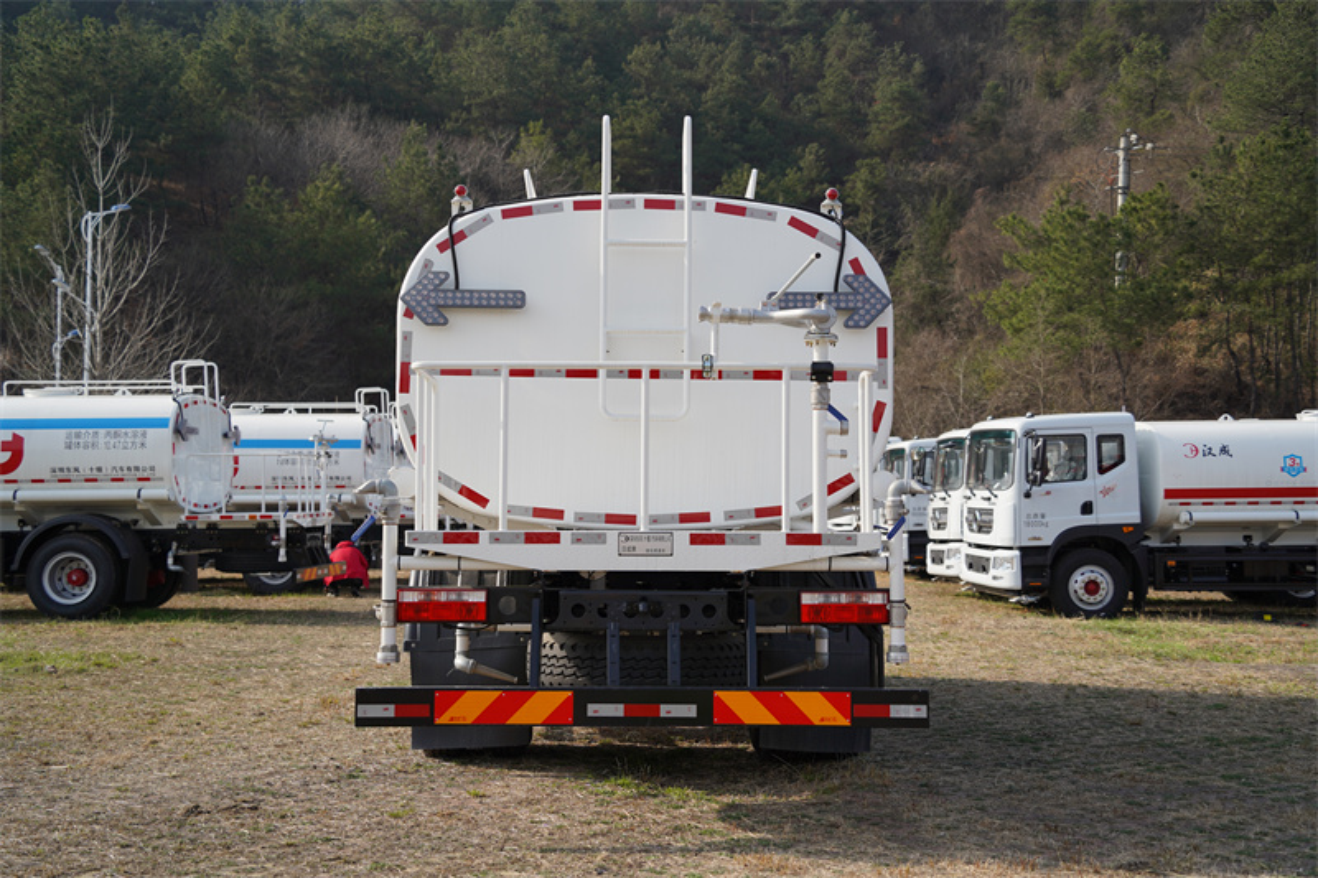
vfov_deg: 27.5
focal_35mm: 49
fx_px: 1793
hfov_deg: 40.4
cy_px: 439
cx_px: 659
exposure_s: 1/800
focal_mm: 49
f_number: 3.5
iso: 100
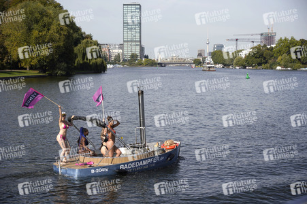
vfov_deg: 20.6
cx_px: 154
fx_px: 562
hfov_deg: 30.5
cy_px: 102
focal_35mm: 66
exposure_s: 1/1000
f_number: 5.6
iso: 100
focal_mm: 66
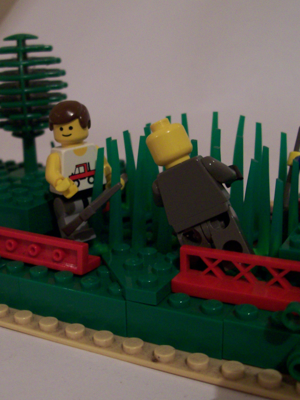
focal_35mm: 49
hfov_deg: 29.4
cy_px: 200
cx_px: 97
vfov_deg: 38.9
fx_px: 566
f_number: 2.7
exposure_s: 1/8
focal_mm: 6
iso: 160
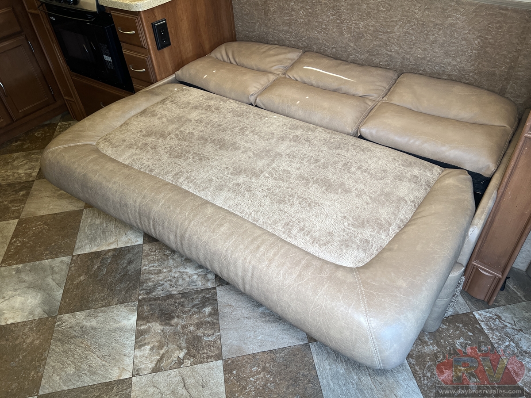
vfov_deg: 53.1
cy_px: 199
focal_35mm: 26
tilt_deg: -41.8
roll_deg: +4.4
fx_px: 399
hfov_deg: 67.3
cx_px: 266
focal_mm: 5.7
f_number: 1.5
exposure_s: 1/121
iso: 100
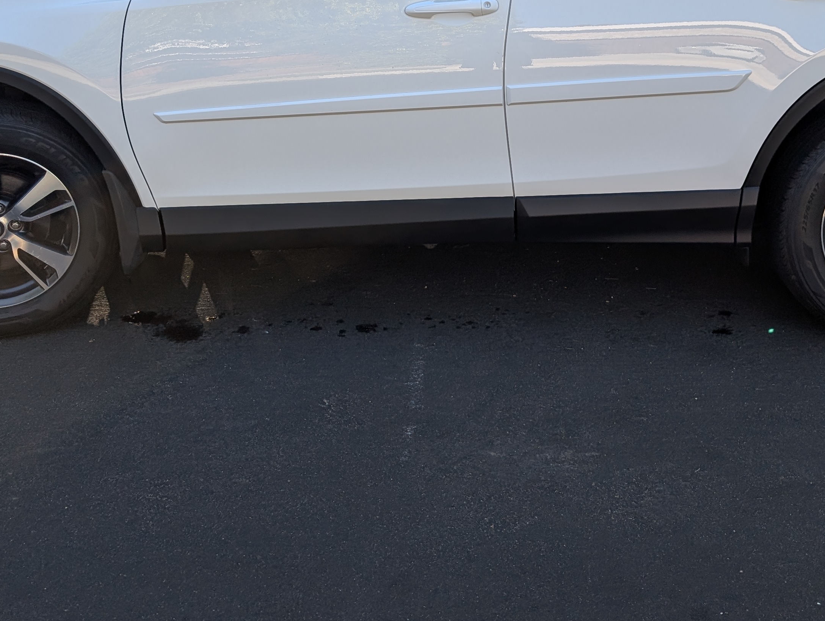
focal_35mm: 45
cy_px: 61
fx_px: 1074
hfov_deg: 41.9
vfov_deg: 30.8
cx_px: 479
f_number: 1.68
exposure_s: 1/3115
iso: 20
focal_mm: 6.9
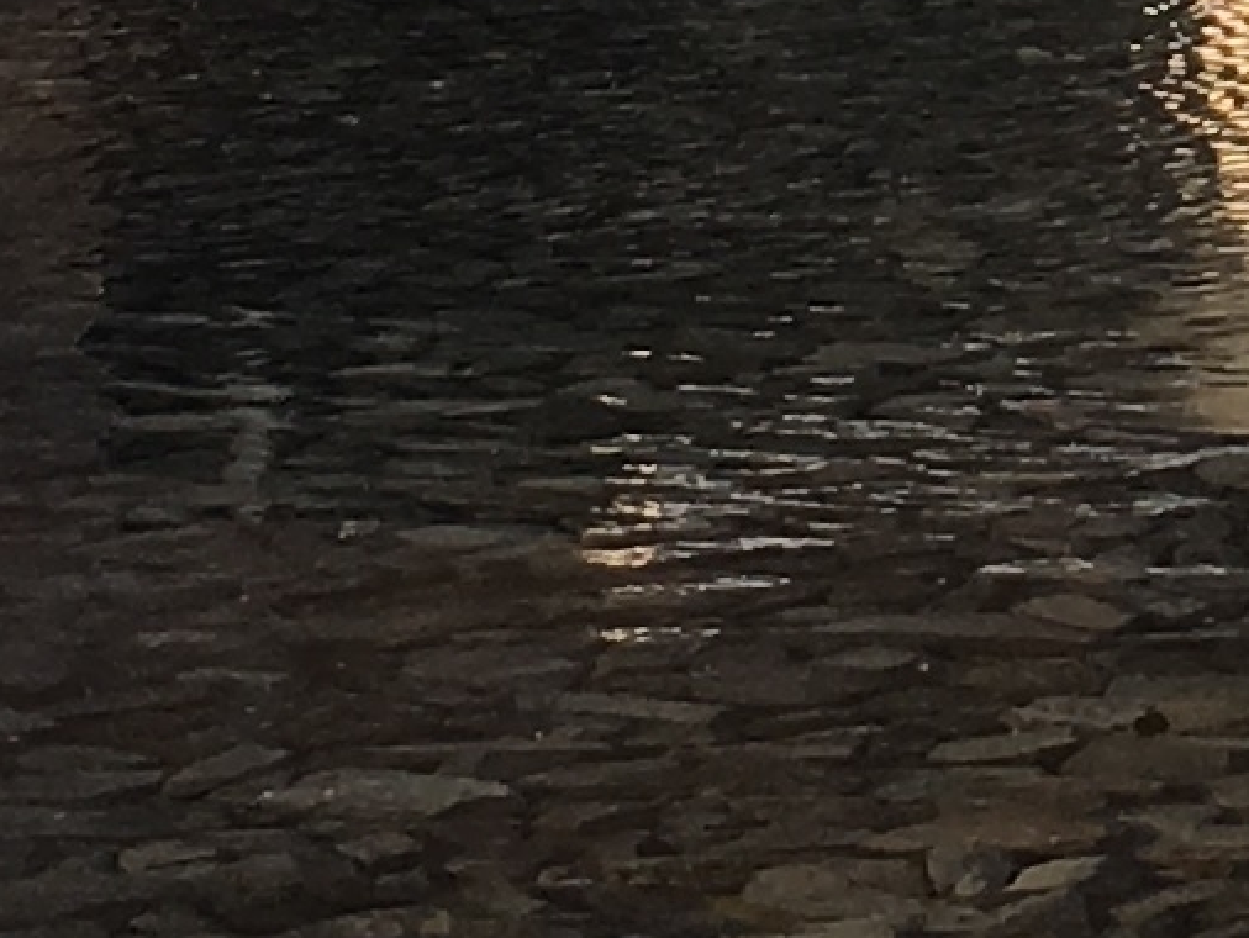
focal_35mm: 231
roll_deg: +0.6
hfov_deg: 8.4
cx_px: 1674
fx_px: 8339
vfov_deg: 6.3
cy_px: -659
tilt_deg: -3.9
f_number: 2.2
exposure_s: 1/503
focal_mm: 4.15
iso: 25
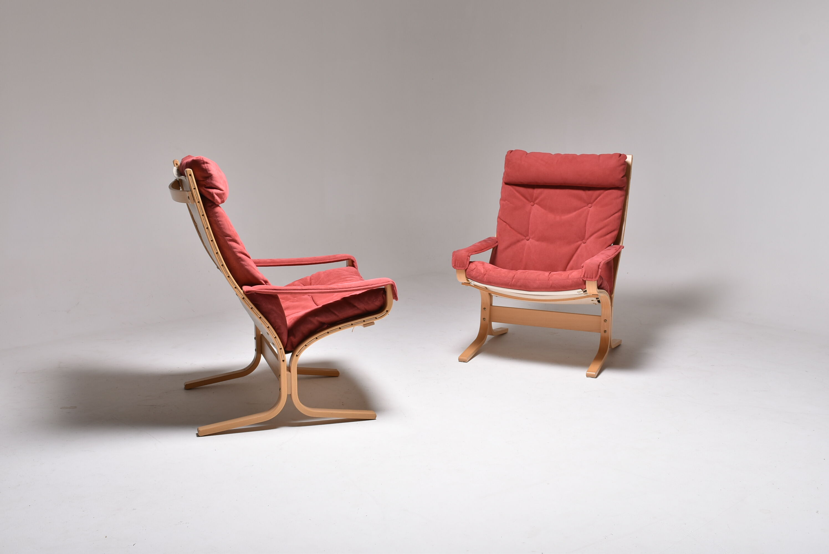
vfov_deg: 33.1
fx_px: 933
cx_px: 414
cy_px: 277
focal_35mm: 40
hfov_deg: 47.9
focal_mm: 27
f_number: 11
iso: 100
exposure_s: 1/160
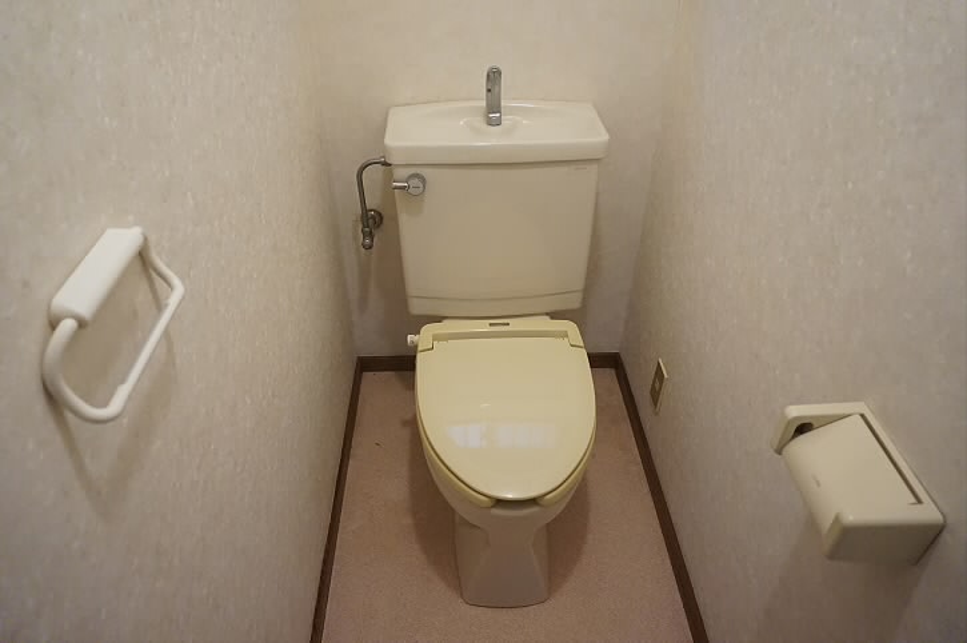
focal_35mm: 24
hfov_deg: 73.8
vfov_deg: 53.0
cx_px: 484
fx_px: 644
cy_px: 322
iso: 2500
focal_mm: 16
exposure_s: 1/160
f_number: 3.5
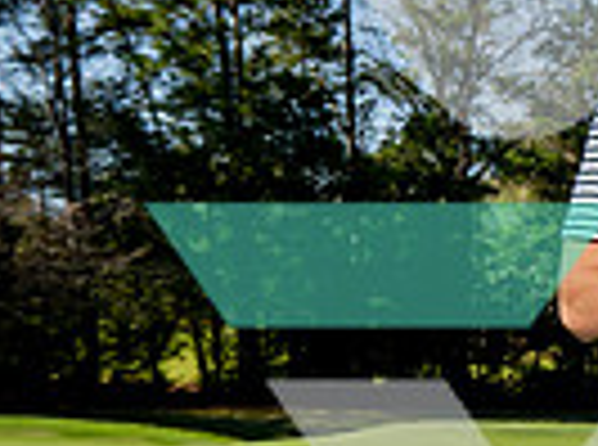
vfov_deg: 12.0
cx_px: 1290
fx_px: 2102
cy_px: 444
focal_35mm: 122
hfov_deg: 13.3
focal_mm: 29
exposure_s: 1/250
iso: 100
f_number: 8
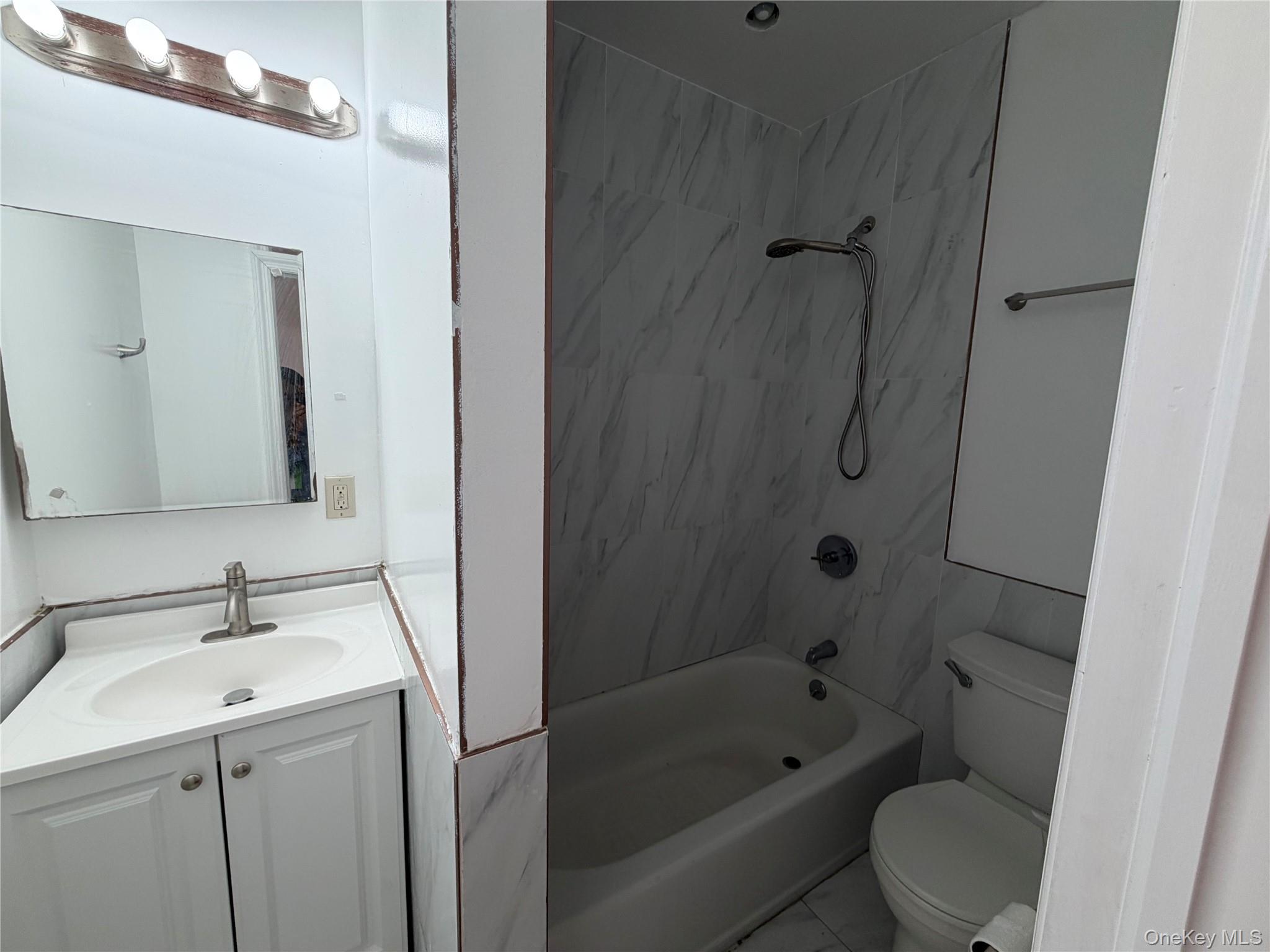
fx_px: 514
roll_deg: -2.4
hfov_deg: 102.1
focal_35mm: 14
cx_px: 635
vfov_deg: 85.7
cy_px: 476
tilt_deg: -7.6
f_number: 2.2
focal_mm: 2.22
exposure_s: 1/120
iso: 64
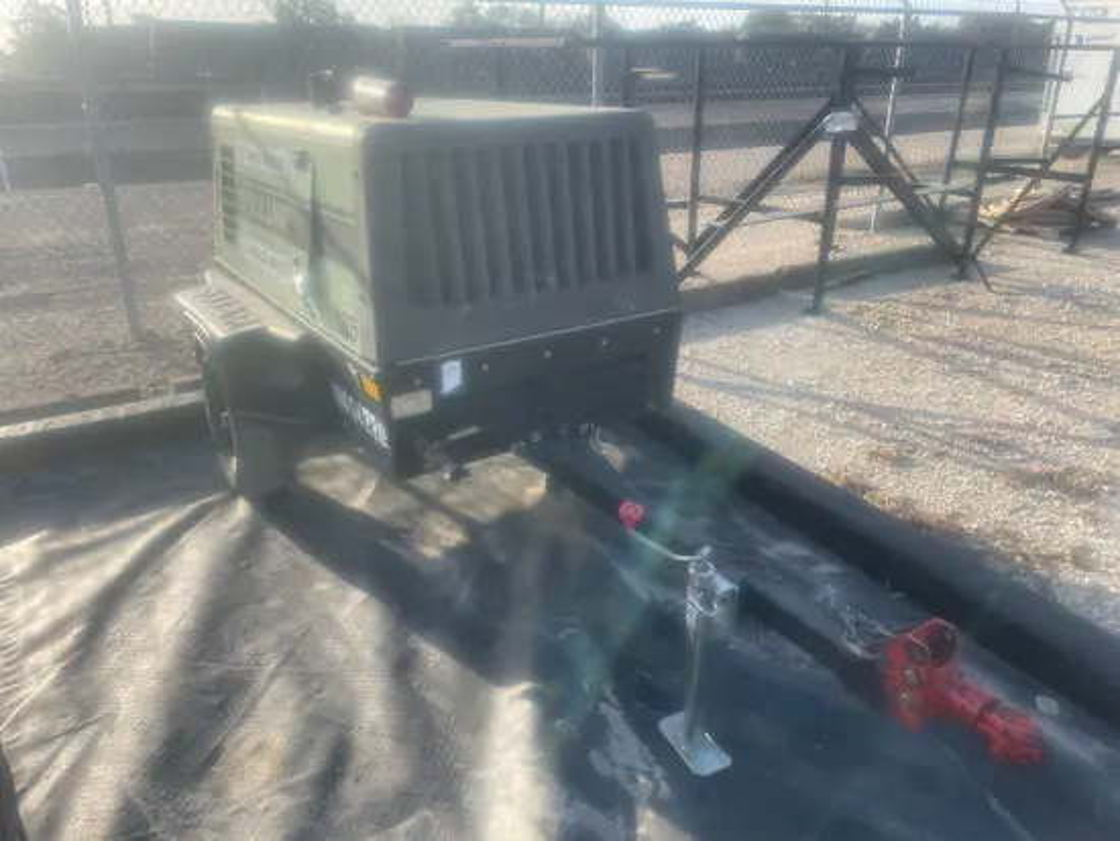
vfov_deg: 53.1
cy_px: 420
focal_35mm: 26
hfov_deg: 67.3
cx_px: 560
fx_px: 842
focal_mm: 4.2
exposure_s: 1/1689
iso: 50
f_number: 1.6
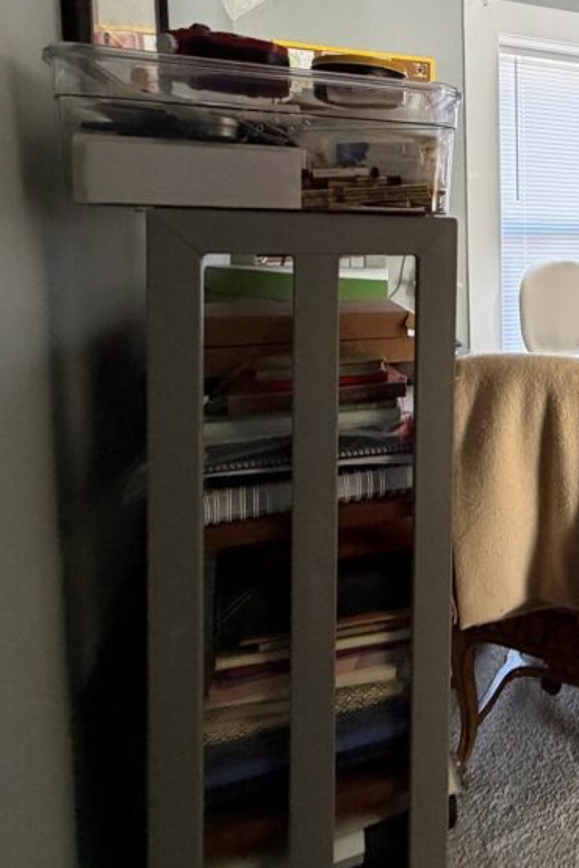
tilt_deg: -3.8
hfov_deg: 38.0
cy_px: 256
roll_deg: +0.5
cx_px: 649
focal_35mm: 28
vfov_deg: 63.0
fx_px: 675
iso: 500
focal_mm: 2.22
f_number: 2.2
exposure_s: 1/60
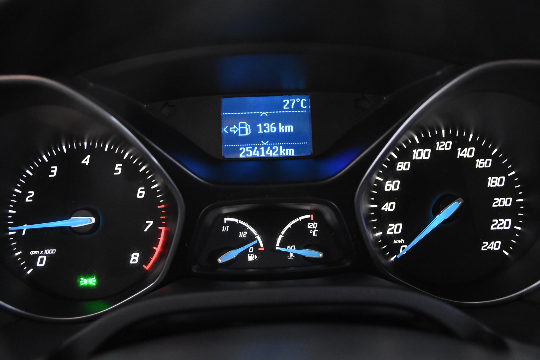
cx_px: 270
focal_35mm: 39
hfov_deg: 49.6
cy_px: 180
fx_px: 585
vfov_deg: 34.2
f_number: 3.2
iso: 4000
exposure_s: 1/40
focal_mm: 26
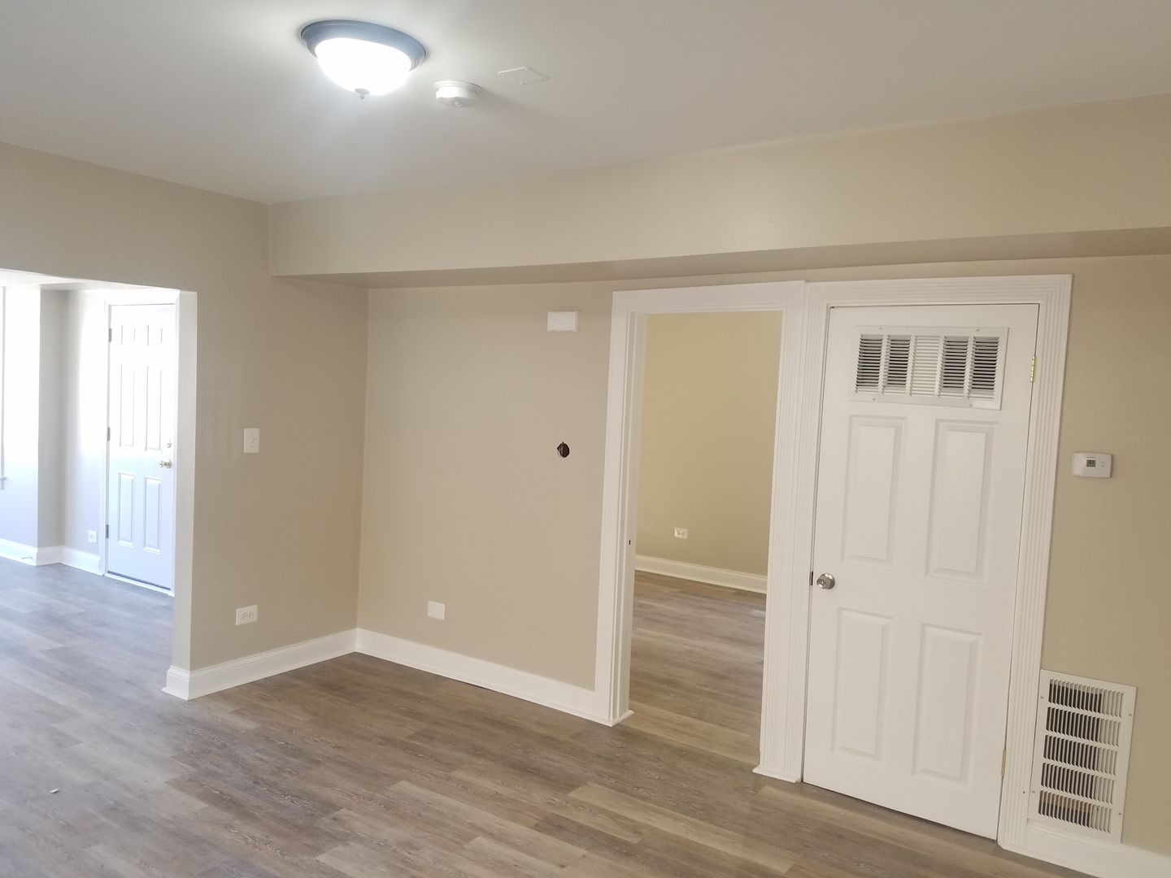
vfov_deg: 53.1
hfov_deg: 67.3
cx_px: 586
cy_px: 439
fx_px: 880
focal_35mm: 26
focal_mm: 4.2
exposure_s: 1/60
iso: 80
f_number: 1.7
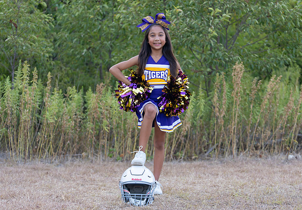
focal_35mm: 76
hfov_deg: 26.4
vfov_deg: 18.6
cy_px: 103
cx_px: 157
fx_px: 644
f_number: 2.8
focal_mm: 70
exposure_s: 1/320
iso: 320
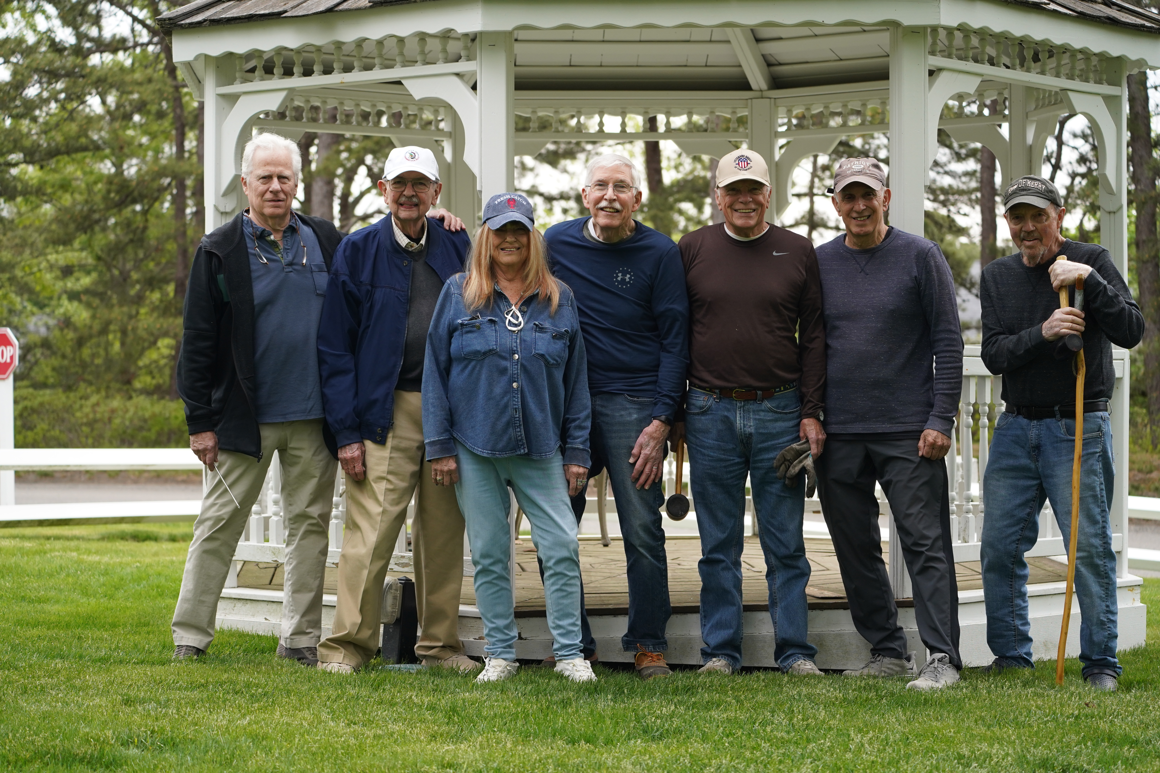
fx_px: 2771
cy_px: 386
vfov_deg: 15.9
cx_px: 580
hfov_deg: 23.6
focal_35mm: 86
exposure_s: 1/1000
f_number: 4.5
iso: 800
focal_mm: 86
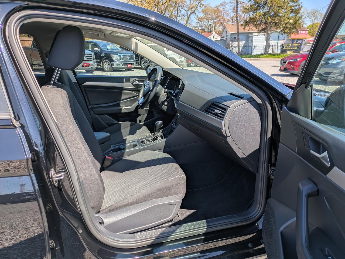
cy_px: 130
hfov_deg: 69.4
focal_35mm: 25
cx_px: 172
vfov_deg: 54.9
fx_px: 249
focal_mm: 5.43
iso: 40
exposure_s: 1/987
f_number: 1.89
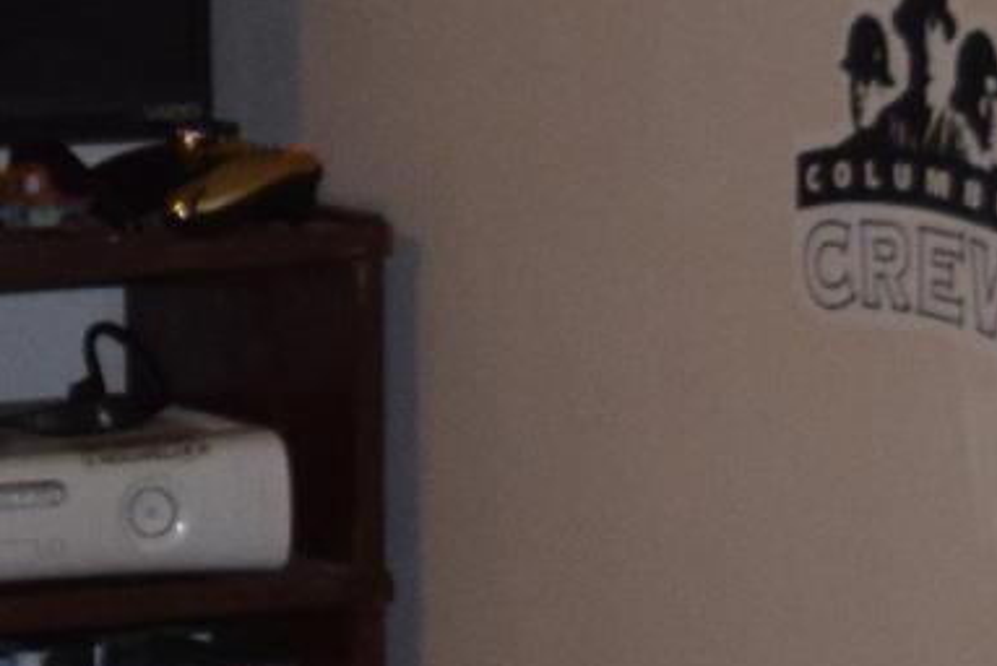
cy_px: 39
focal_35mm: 317
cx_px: -1096
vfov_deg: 4.3
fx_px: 8783
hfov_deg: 6.3
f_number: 4
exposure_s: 1/60
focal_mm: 27
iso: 1400
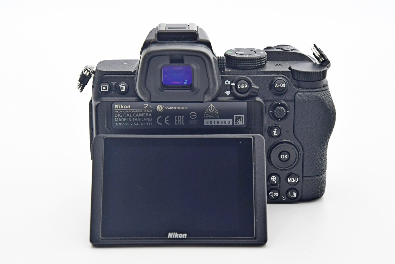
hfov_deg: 22.6
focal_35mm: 90
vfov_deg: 15.2
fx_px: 987
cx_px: 198
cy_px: 132
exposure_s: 1/125
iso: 1250
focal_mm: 60
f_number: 8
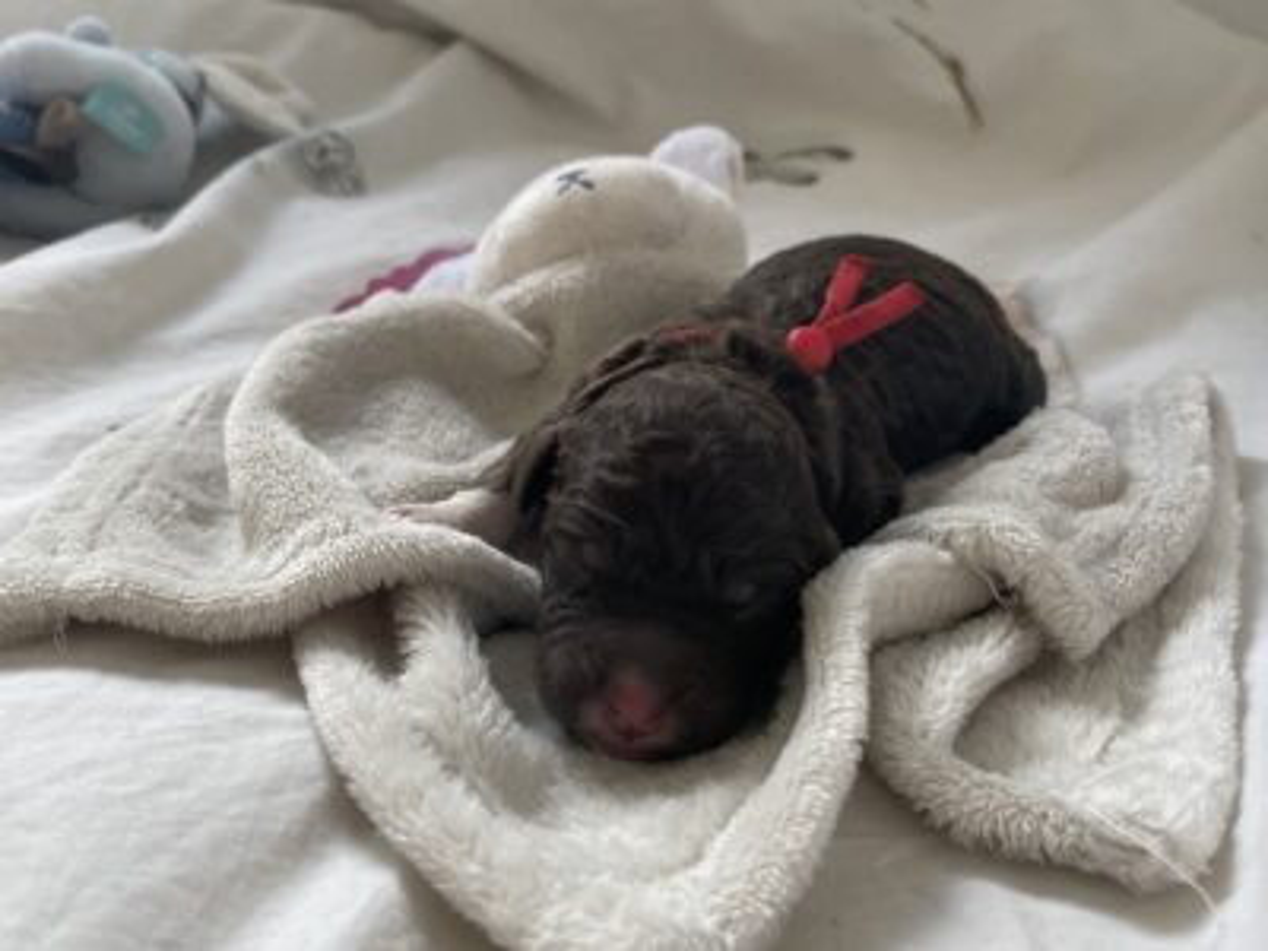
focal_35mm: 26
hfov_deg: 67.3
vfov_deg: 53.1
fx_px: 952
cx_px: 634
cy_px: 476
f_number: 1.6
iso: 100
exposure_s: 1/121
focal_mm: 4.2
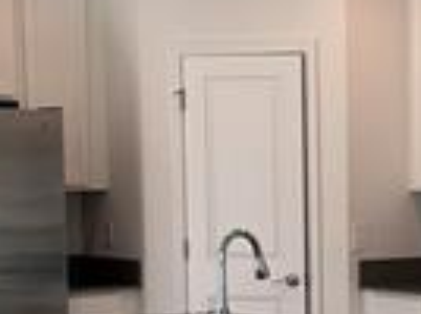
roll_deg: -0.1
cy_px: 273
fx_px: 1675
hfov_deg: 14.0
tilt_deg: -3.9
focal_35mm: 138
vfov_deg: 10.7
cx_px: 465
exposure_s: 1/368
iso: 80
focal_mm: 6.86
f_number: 1.78
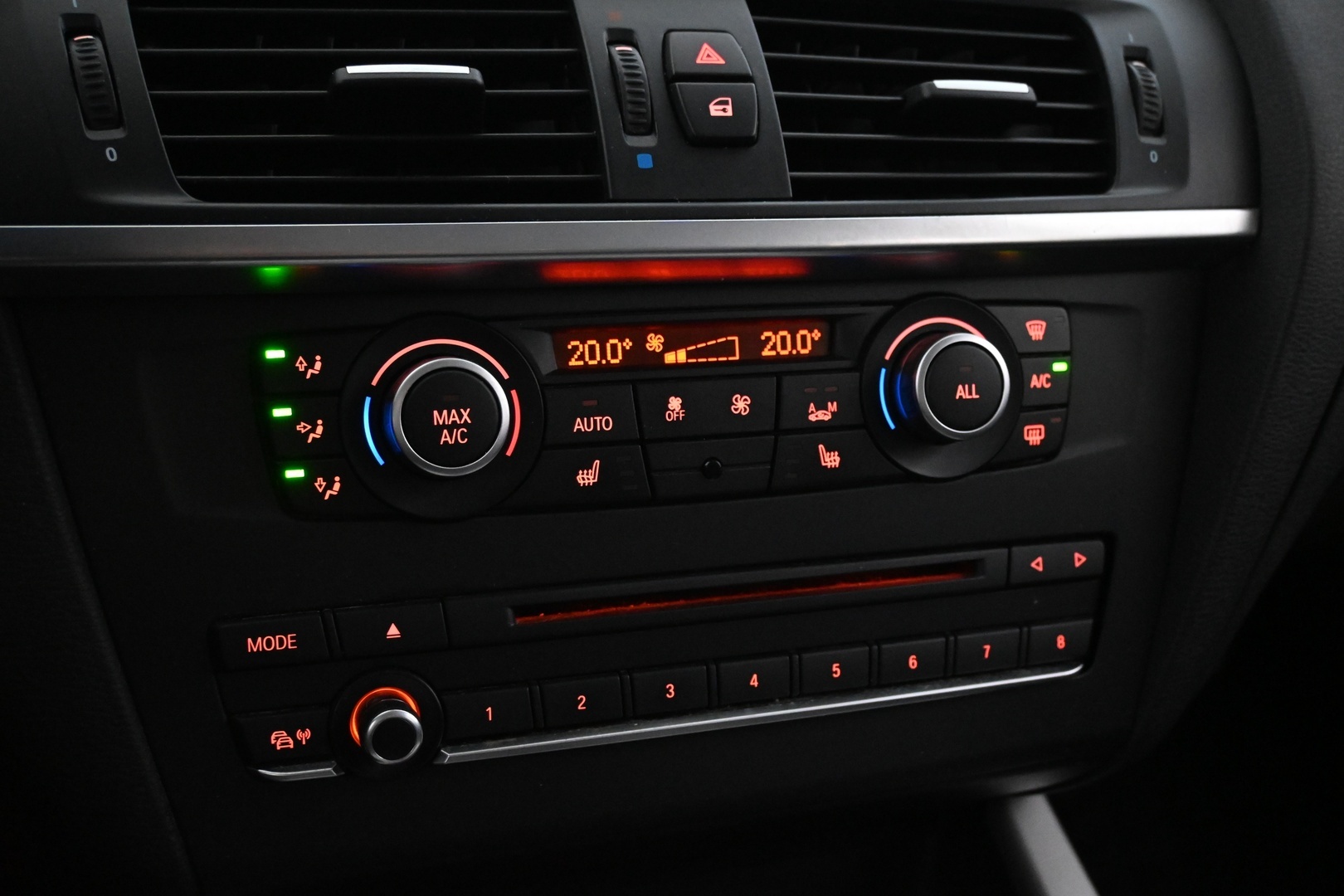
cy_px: 448
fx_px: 1372
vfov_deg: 36.2
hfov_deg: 52.2
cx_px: 672
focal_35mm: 37
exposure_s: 1/40
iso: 6400
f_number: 4.2
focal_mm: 24.5
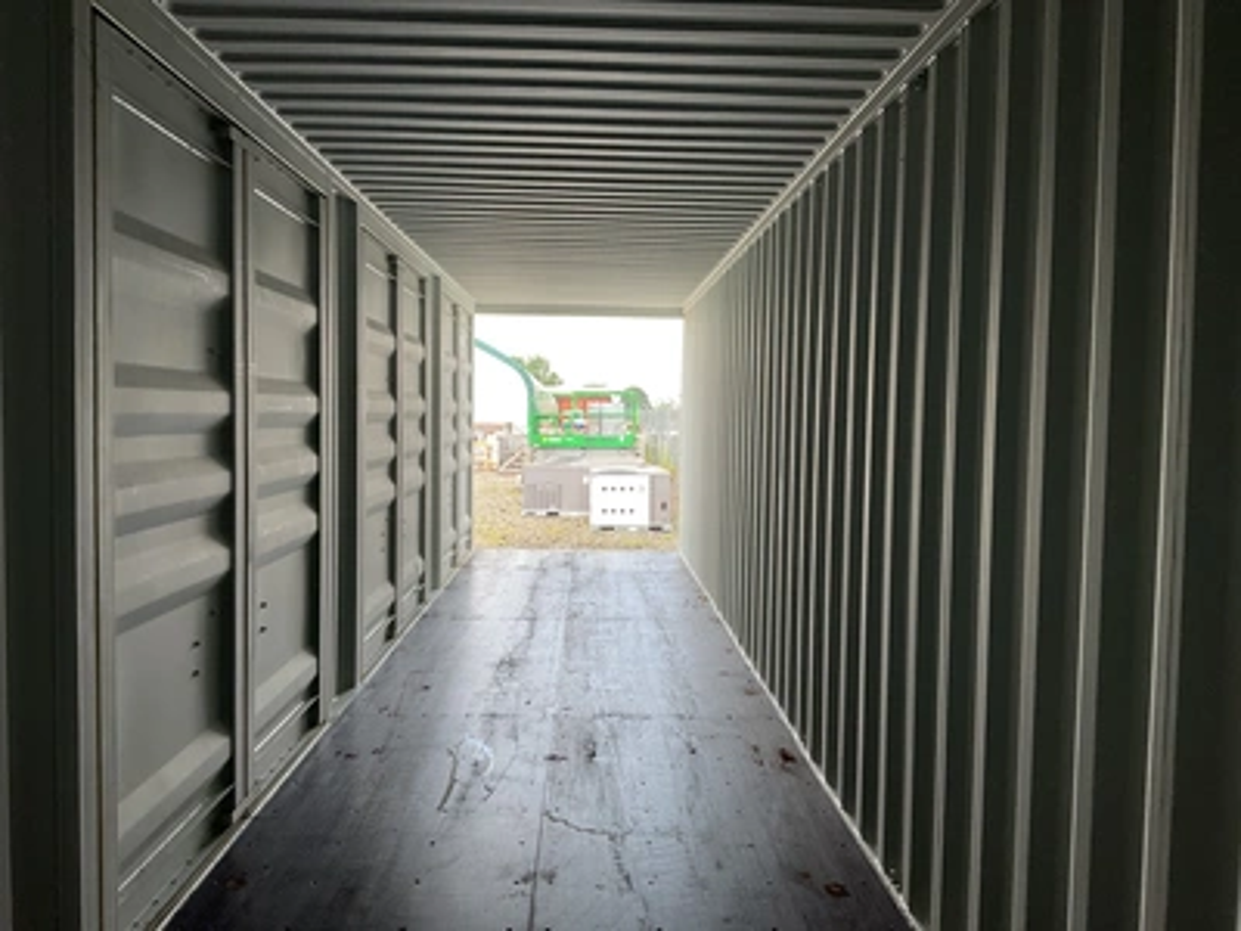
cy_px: 466
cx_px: 620
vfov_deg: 48.2
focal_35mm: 29
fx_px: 1040
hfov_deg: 61.7
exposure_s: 1/122
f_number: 1.8
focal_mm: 3
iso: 32
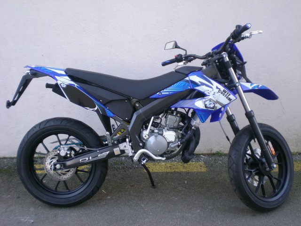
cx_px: 150
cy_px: 113
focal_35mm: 44
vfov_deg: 32.9
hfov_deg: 42.9
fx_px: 383
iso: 112
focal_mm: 7.4
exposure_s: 1/58.8
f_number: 3.5
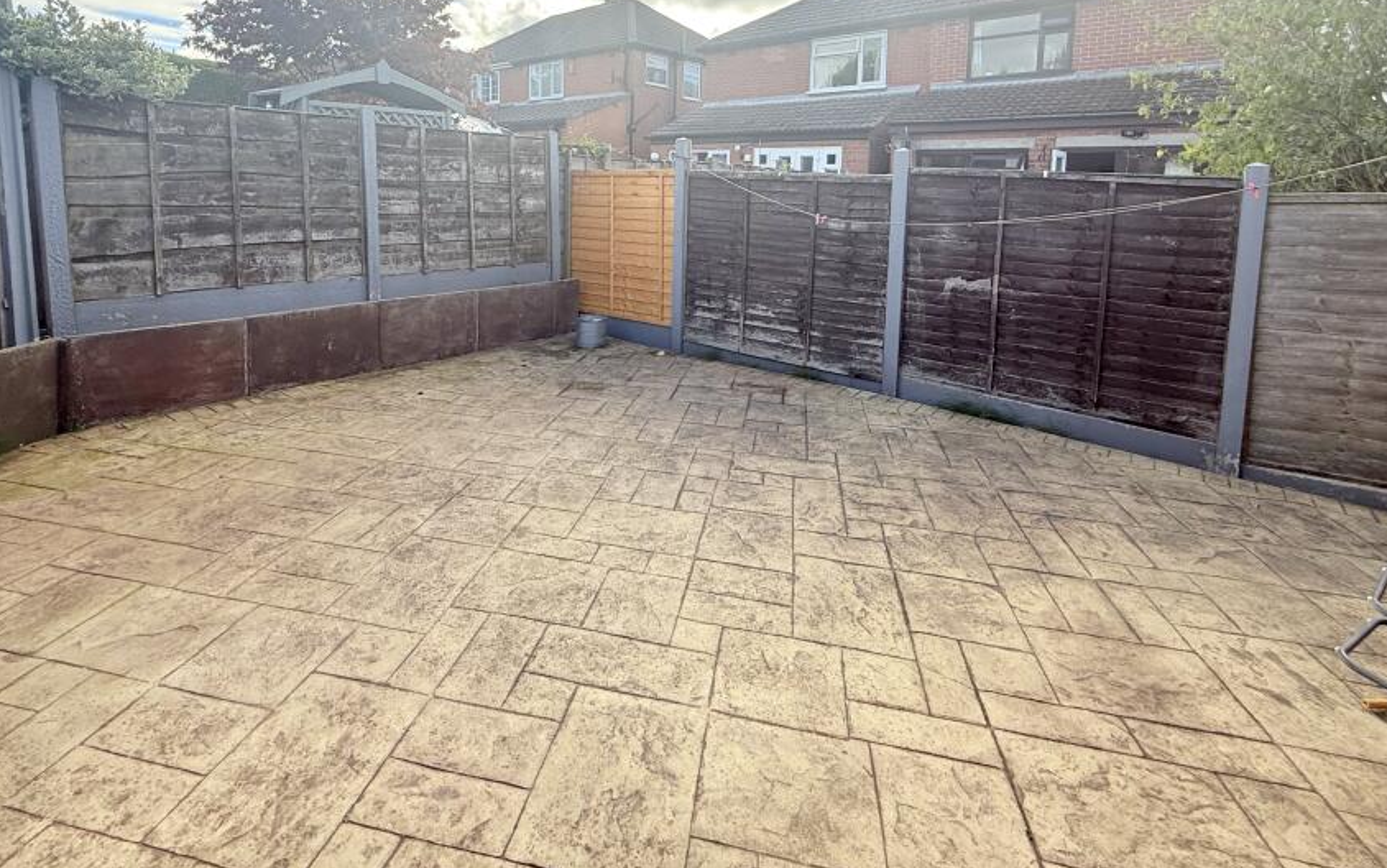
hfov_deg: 91.0
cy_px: 242
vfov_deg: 62.2
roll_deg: -1.1
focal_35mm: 18
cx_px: 651
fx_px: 681
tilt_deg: -5.4
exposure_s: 1/416
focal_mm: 2.22
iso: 64
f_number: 2.2
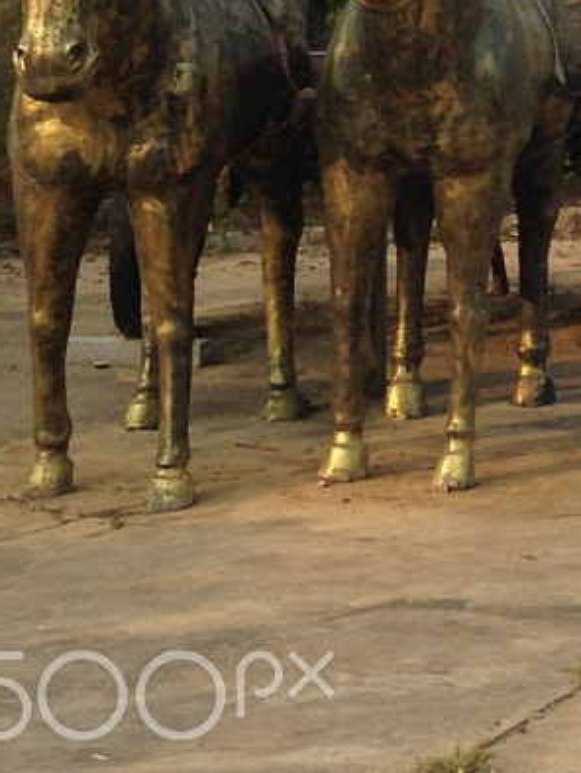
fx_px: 2996
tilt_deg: +8.1
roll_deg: +1.0
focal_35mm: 134
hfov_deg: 10.5
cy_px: -616
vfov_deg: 13.3
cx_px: 1025
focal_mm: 4.12
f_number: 2.4
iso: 50
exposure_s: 1/742
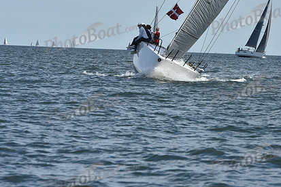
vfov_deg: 5.0
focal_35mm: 274
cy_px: 62
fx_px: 2138
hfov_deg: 7.5
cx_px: 176
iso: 320
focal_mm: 195
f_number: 10
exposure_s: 1/1000
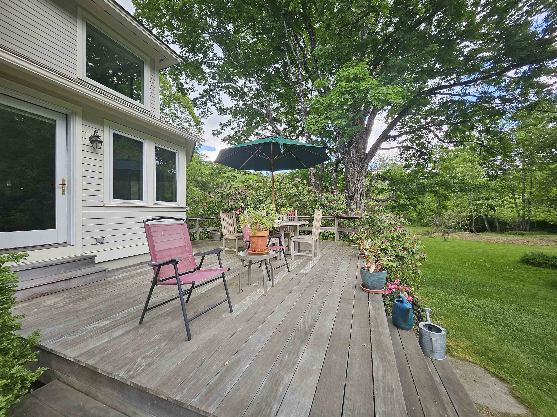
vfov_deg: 89.9
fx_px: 209
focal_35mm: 13
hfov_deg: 106.2
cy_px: 208
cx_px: 278
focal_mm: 1.74
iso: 32
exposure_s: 1/120
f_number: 2.2
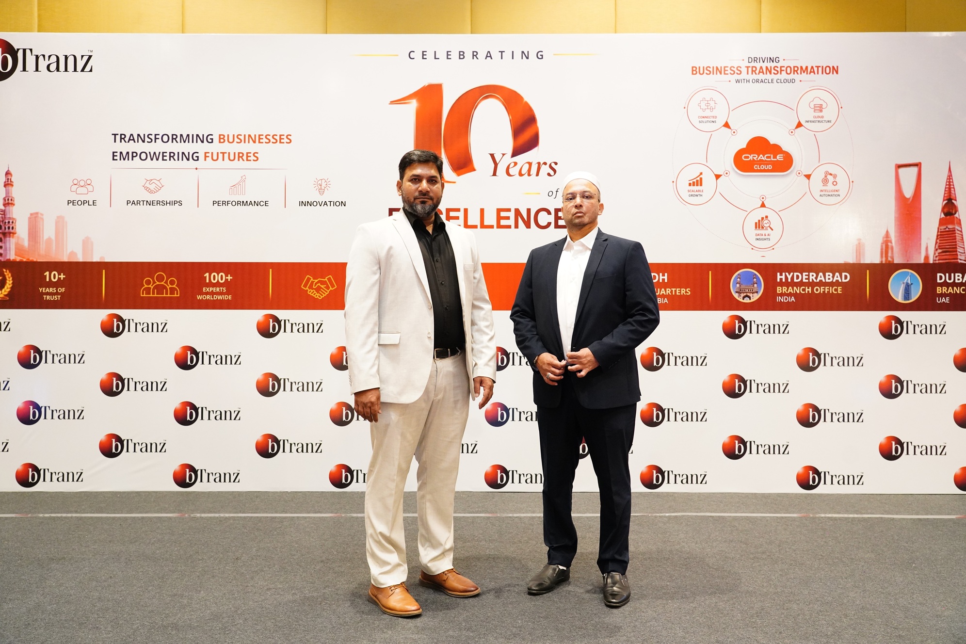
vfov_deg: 43.6
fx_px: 805
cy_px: 322
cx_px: 483
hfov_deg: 61.9
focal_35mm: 30
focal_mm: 30
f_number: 4.5
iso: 5000
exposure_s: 1/100
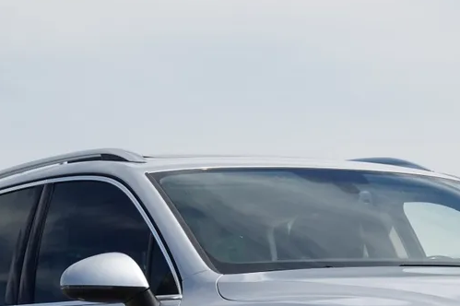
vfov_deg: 3.8
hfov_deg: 5.7
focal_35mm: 363
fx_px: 4635
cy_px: 302
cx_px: 320
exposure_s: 1/1000
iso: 100
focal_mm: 54.57
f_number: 4
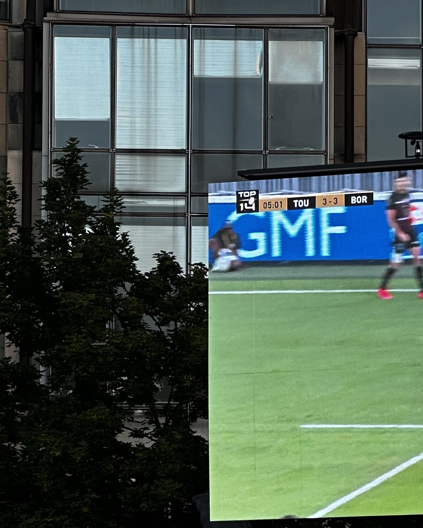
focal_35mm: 214
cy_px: 314
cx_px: 513
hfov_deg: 7.2
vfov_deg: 9.0
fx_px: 3349
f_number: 2.8
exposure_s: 1/104
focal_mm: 9
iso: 32
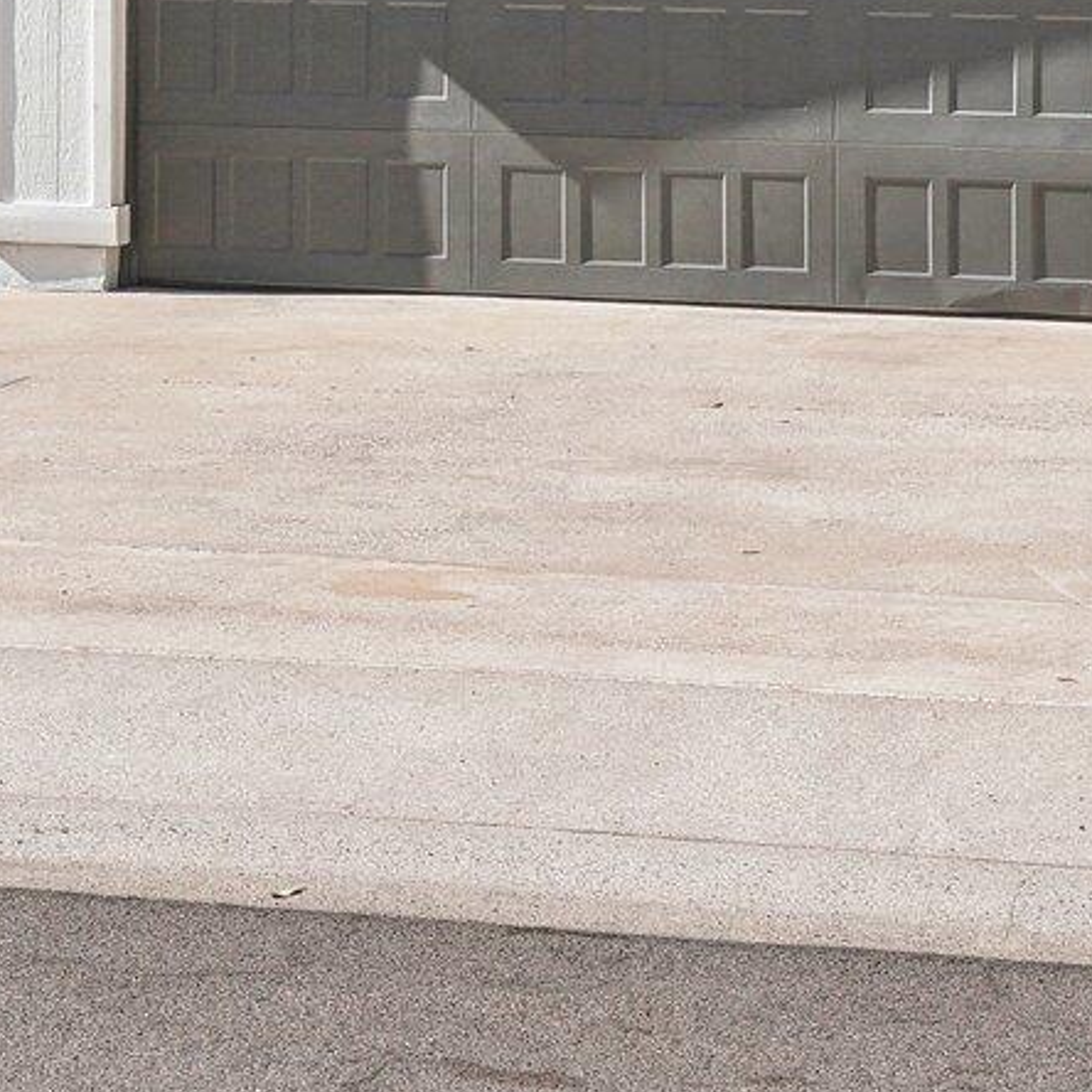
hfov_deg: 12.1
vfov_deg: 12.1
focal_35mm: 141
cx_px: -258
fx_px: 5032
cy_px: -247
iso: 250
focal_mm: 24
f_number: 8
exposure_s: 1/500
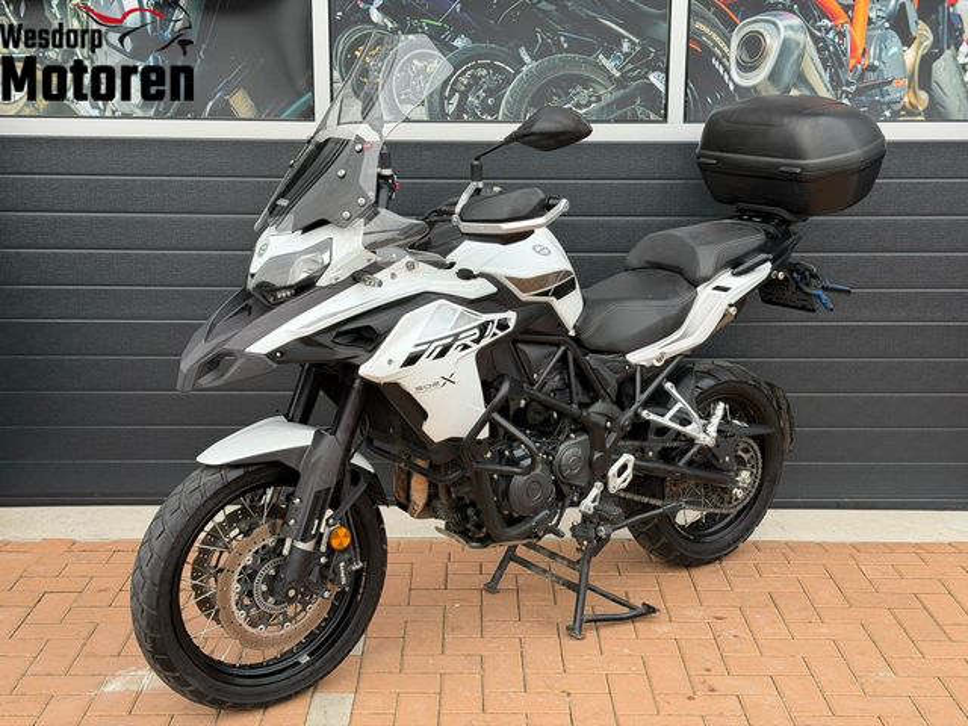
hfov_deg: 39.7
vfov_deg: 30.3
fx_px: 1342
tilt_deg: -11.6
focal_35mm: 48
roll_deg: -0.4
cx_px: 484
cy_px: 363
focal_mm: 6.76
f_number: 1.78
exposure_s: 1/434
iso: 64
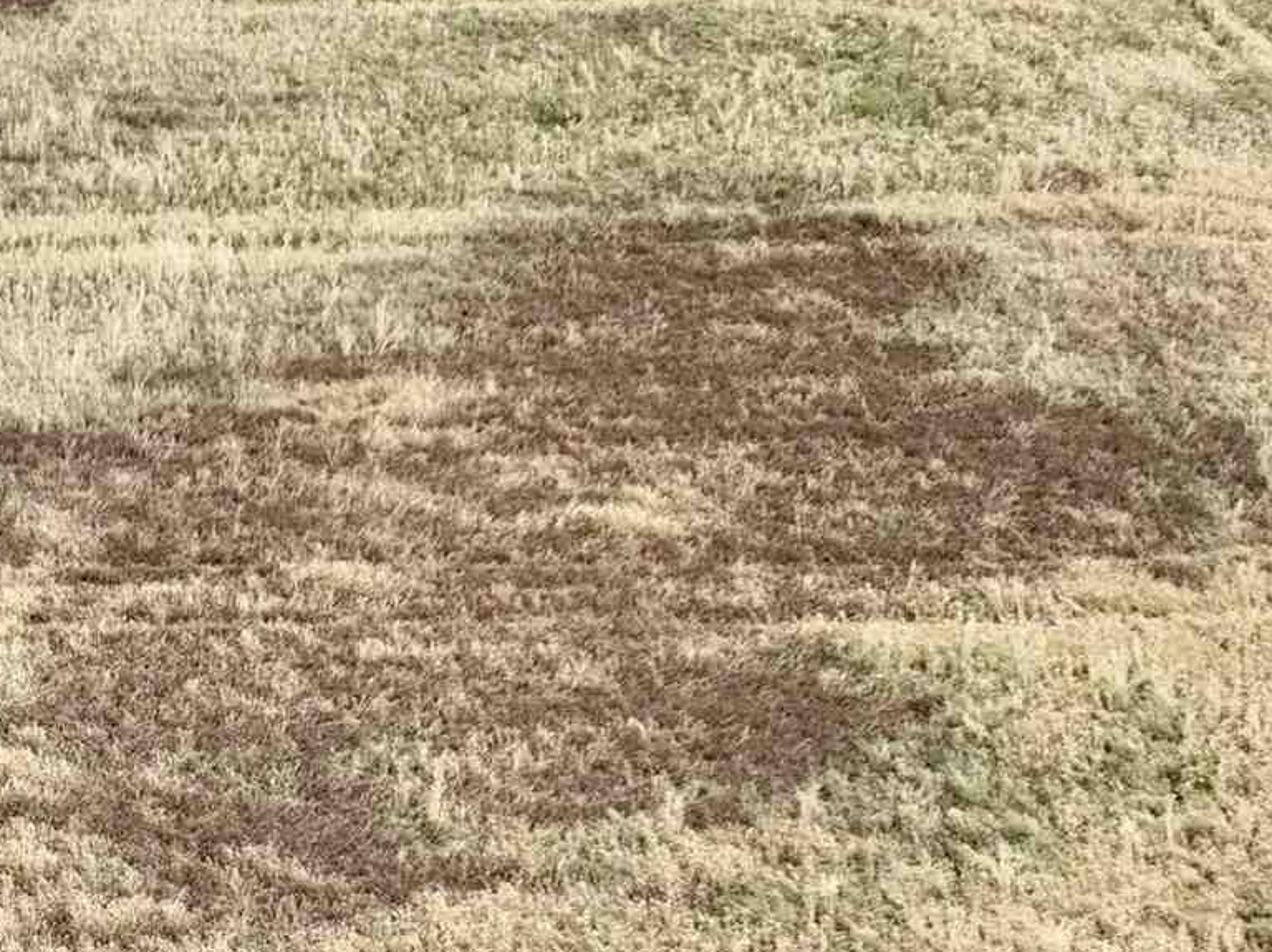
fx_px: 3525
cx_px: 28
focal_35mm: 96
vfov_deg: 15.2
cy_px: 853
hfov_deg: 19.9
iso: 120
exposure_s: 1/640
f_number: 2.8
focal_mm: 12.29
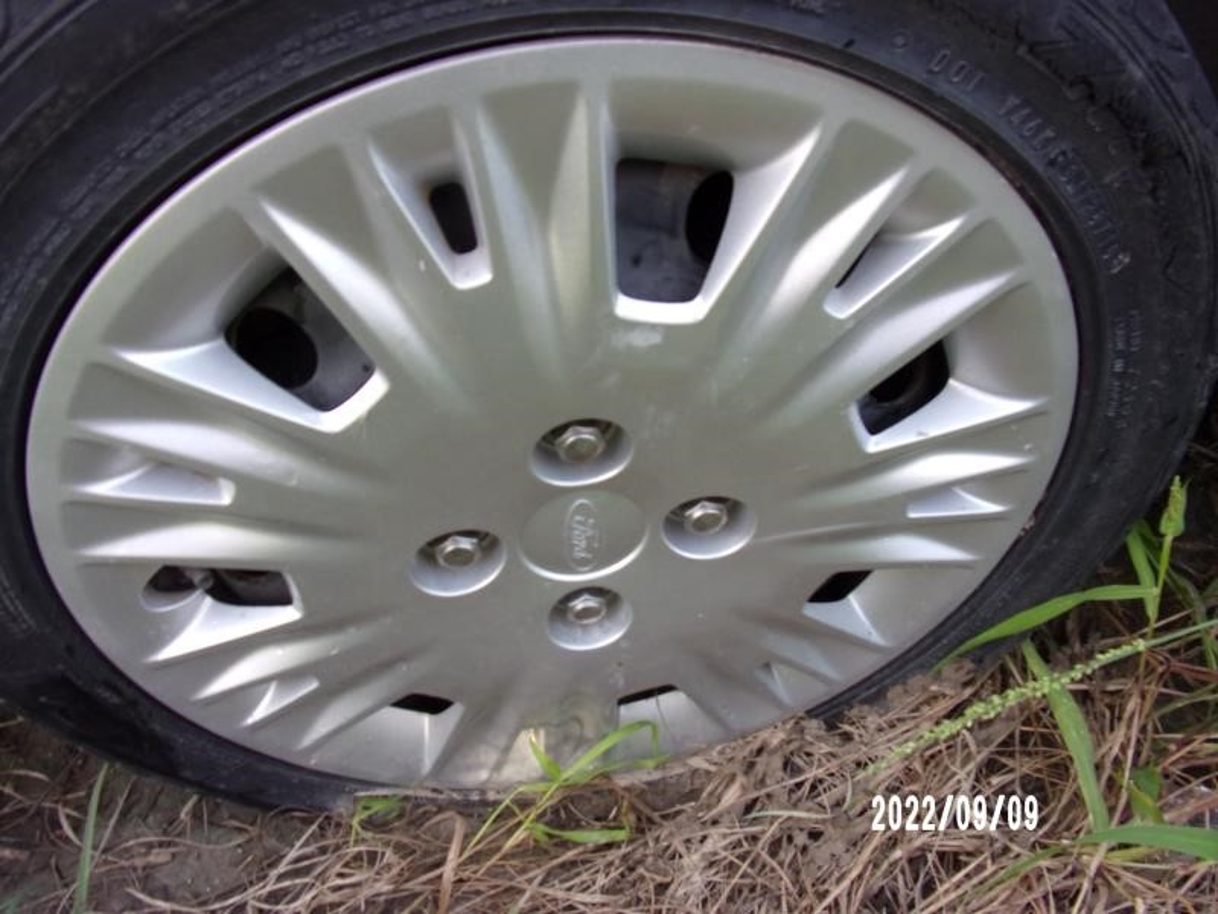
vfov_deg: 56.8
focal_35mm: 24
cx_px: 609
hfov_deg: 71.6
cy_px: 457
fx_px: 844
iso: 80
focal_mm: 4.3
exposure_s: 1/52
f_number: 3.3
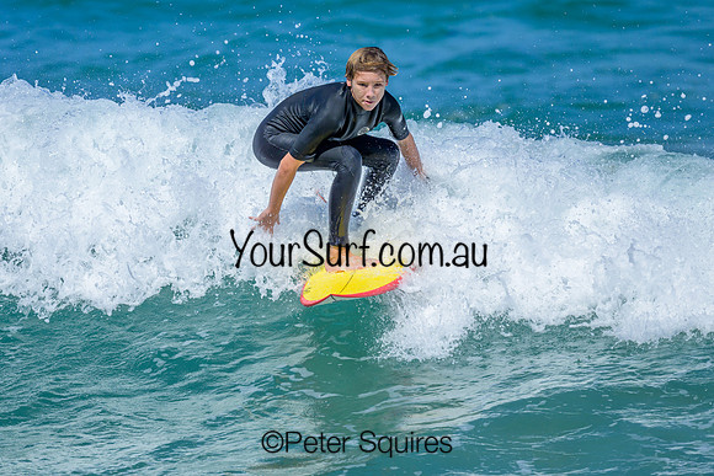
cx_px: 269
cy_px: 265
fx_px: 21798
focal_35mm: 1099
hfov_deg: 1.9
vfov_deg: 1.3
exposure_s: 1/2500
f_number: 6.3
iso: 280
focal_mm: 800
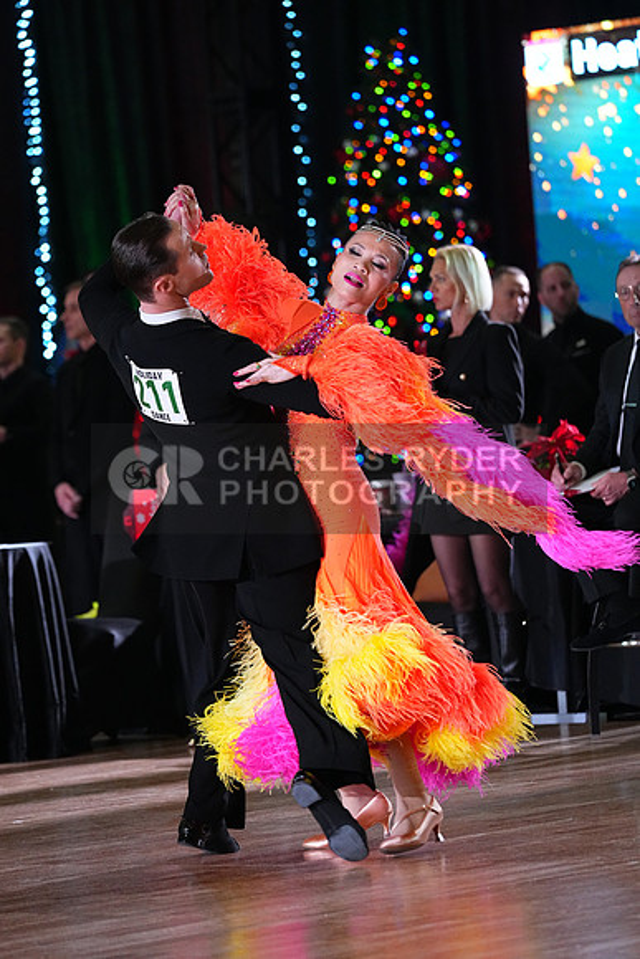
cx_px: 320
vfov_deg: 10.3
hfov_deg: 6.9
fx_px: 5330
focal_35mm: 200
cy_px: 480
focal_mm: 200
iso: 6400
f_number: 4.5
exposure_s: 1/400
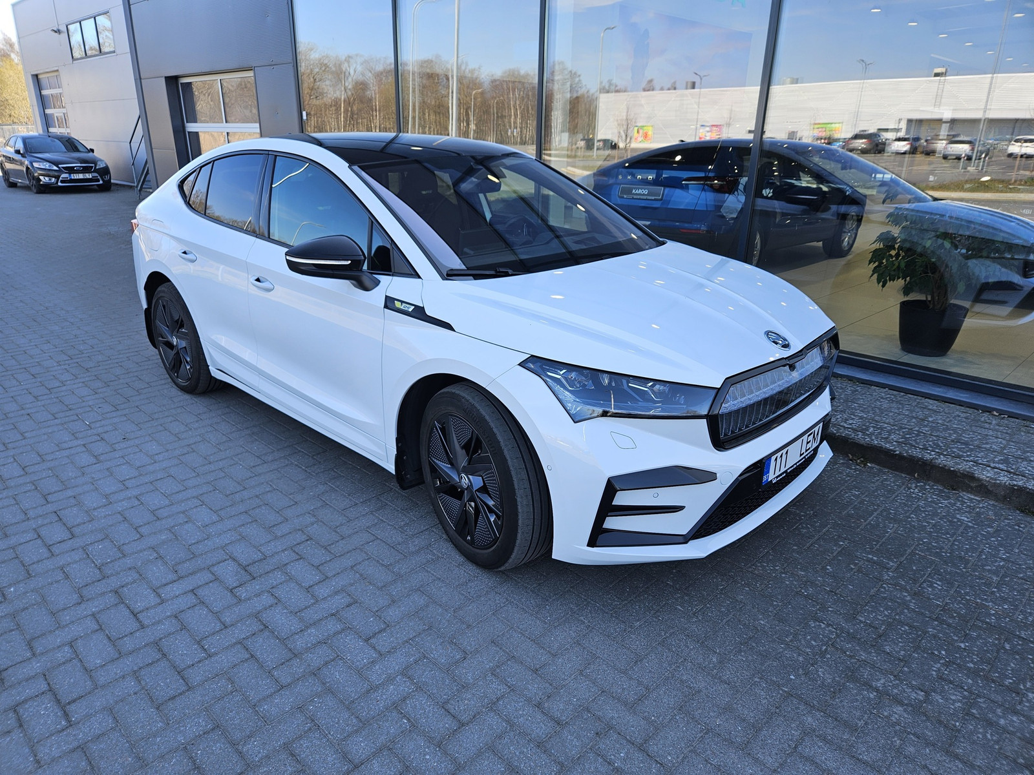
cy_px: 388
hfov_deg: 73.9
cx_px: 517
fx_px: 687
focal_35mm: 23
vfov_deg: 58.9
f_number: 1.8
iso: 25
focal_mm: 5.4
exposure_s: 1/289
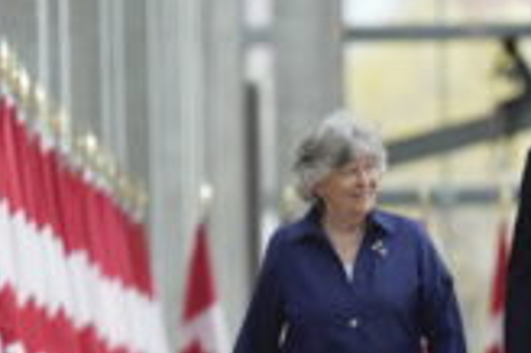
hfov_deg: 3.5
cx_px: 492
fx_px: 8605
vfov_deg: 2.3
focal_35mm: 584
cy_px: 366
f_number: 4
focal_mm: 228
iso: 800
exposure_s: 1/500
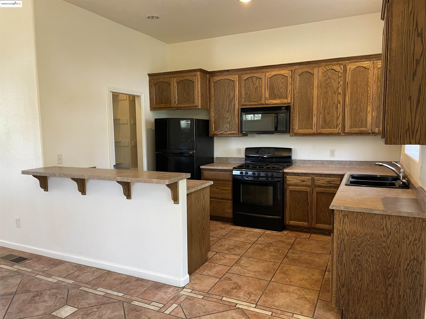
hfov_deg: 67.3
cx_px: 213
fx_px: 320
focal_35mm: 26
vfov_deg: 53.1
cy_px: 160
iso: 125
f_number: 1.6
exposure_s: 1/60
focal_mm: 4.2
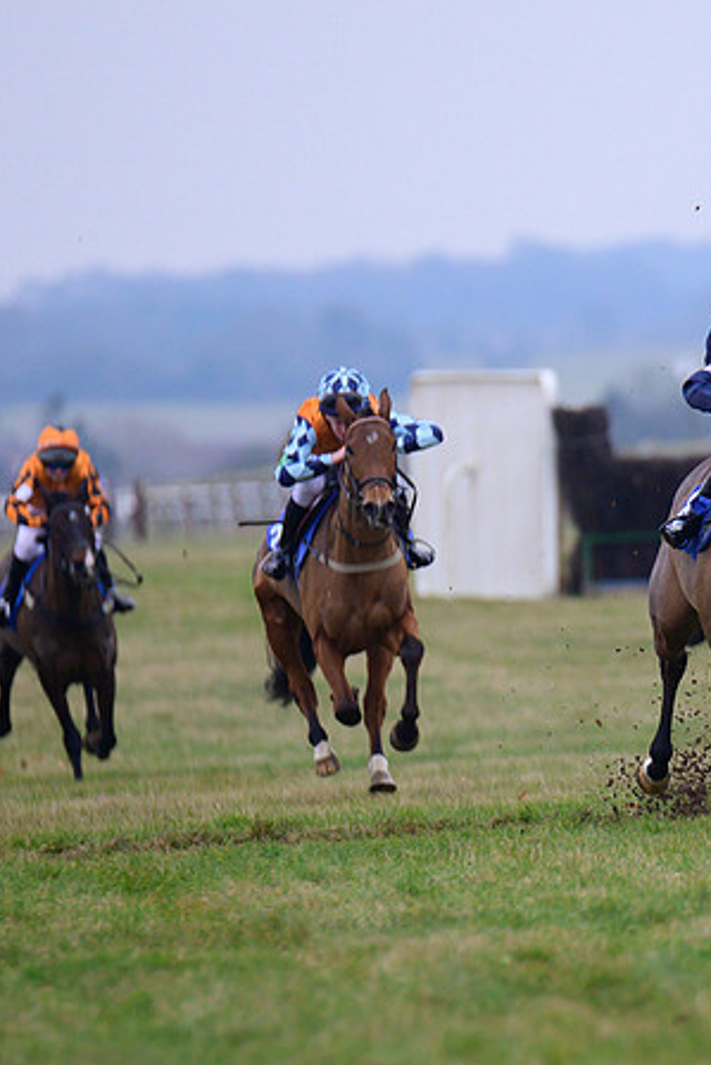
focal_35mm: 702
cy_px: 520
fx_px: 20779
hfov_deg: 2.0
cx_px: 816
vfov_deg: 2.9
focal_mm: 300
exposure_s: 1/800
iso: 1250
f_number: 5
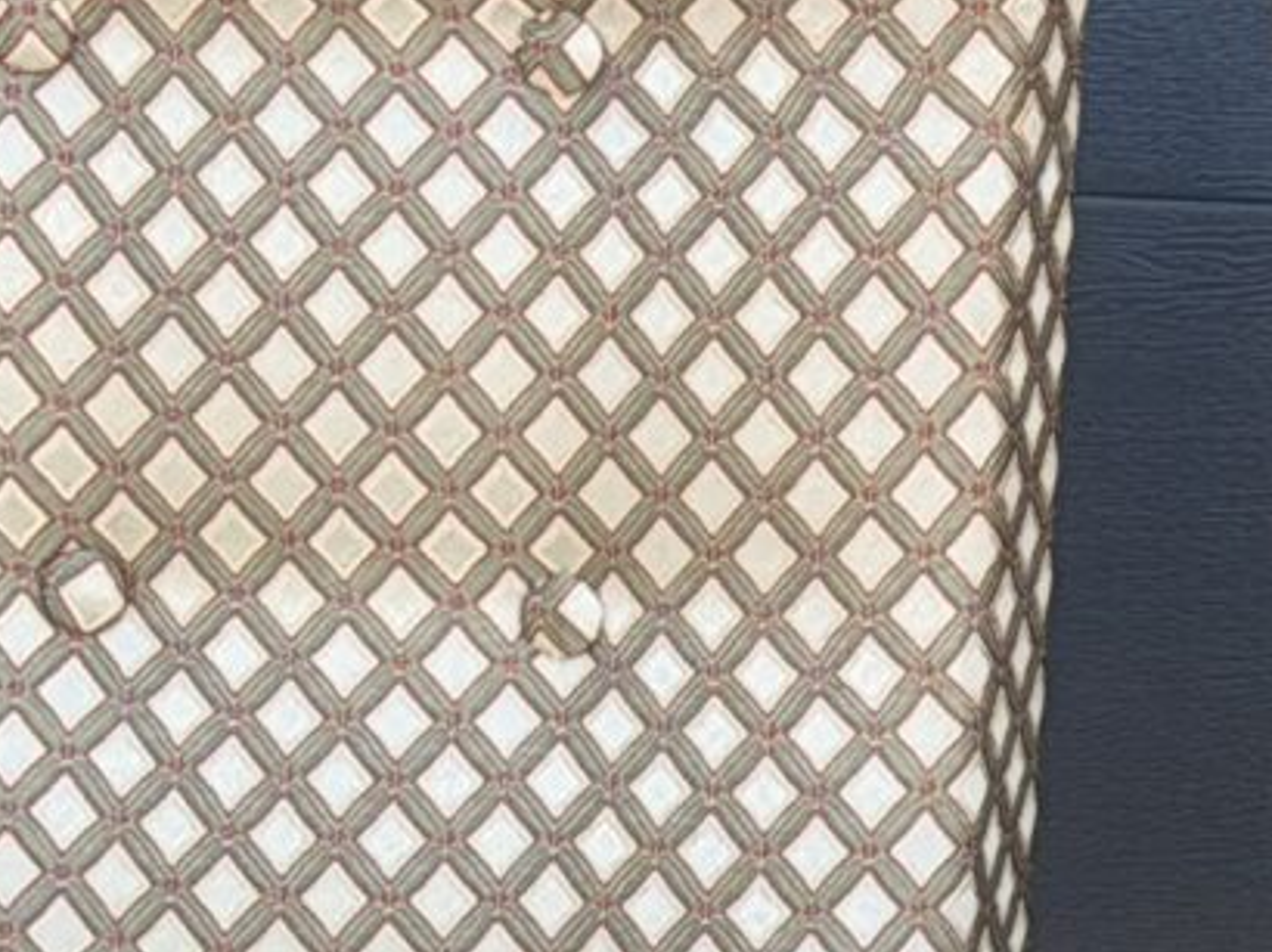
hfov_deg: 6.4
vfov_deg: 4.9
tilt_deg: -11.6
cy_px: 1504
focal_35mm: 300
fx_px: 11017
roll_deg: -1.5
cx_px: 2715
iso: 64
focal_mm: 6.76
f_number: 1.78
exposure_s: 1/339
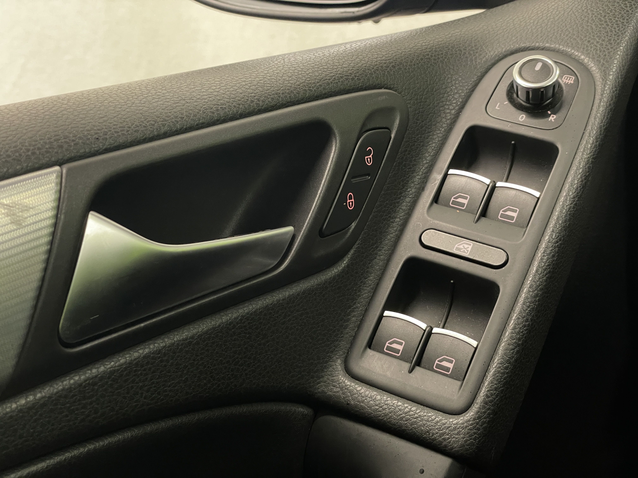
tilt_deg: -21.4
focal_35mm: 52
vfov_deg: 28.0
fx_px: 958
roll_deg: +6.2
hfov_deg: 36.8
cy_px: 239
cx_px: 319
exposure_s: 1/50
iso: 320
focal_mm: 6
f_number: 2
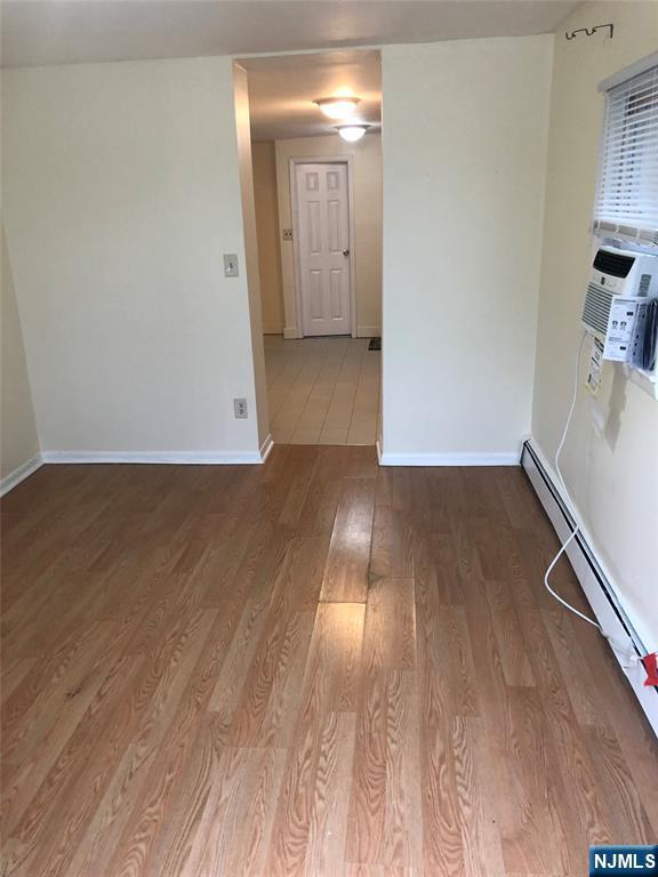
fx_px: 710
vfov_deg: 63.4
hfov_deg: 49.7
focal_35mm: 28
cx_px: 329
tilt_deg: -16.3
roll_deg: +3.3
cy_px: 438
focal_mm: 3.99
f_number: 1.8
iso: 40
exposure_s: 1/17
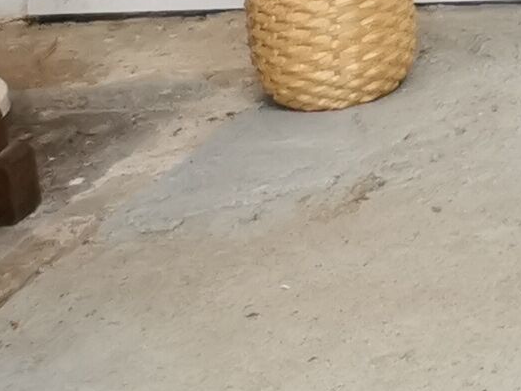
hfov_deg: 8.2
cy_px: -487
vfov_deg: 7.4
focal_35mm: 189
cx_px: 1773
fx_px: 2845
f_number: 1.8
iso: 200
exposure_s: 1/100
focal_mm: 5.58
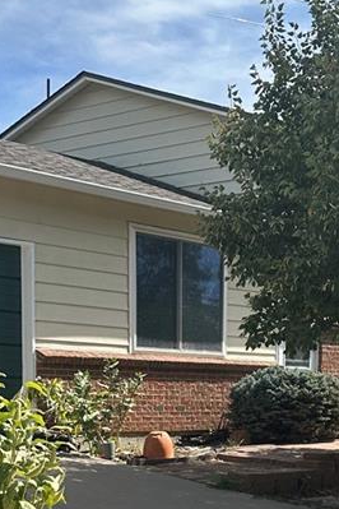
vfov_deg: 25.2
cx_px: 222
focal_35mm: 75
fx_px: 1059
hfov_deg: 18.1
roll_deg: -0.8
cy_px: 551
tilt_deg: -8.8
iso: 80
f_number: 1.78
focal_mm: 6.86
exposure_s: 1/3472
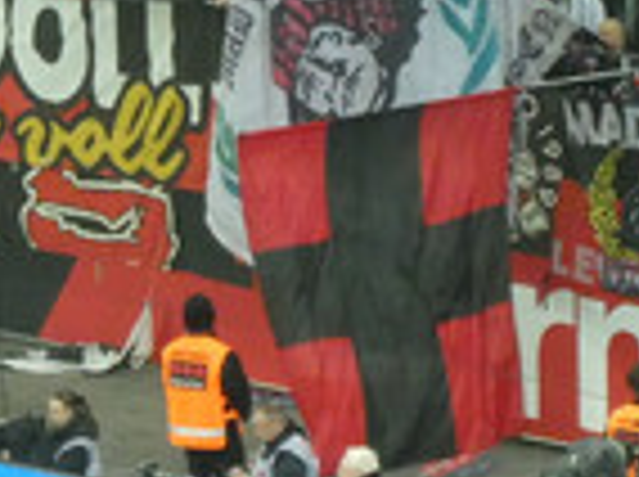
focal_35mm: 681
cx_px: -446
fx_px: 12550
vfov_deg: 2.2
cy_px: -22
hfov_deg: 2.9
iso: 640
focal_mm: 27.1
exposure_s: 1/80
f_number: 5.4
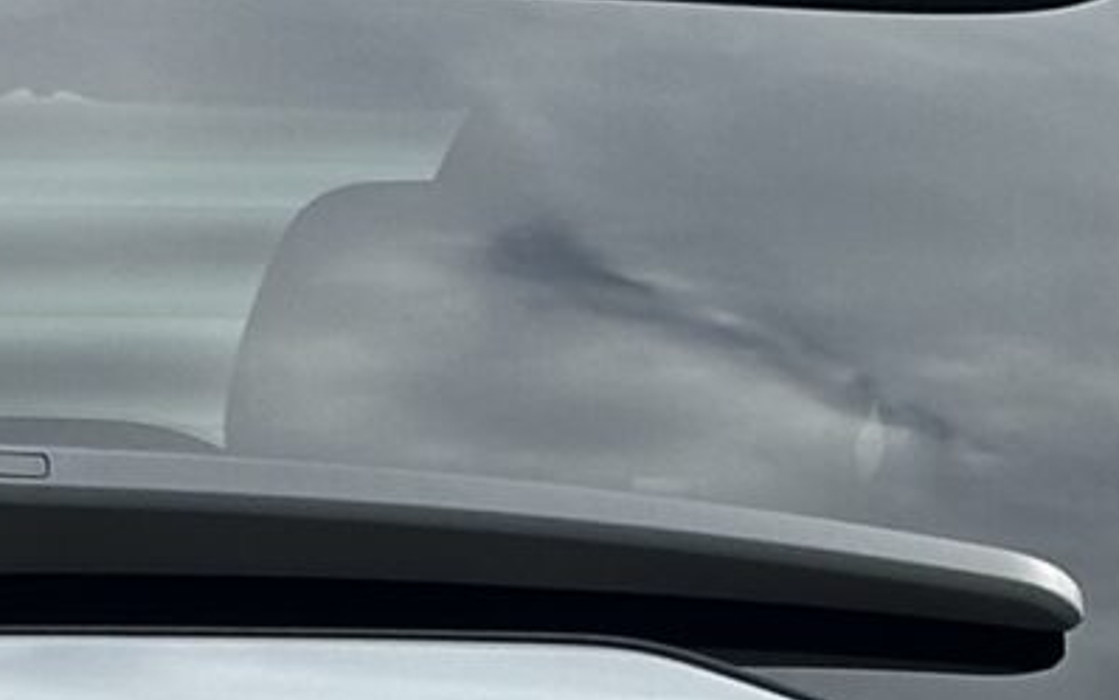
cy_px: 1434
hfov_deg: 6.4
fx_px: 9975
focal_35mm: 327
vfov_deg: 4.0
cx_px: -31
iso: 64
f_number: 1.78
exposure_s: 1/1157
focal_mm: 6.86
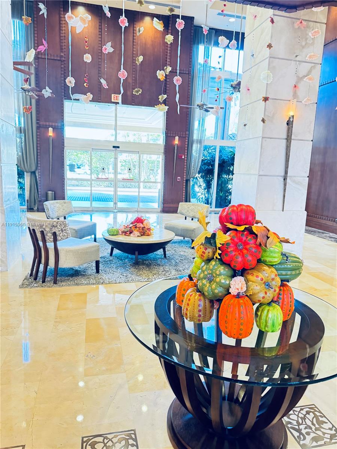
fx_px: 312
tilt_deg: -10.3
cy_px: 224
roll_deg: -3.0
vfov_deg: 71.6
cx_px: 168
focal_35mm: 24
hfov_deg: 56.8
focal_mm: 6.76
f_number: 1.78
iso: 800
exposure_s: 1/40
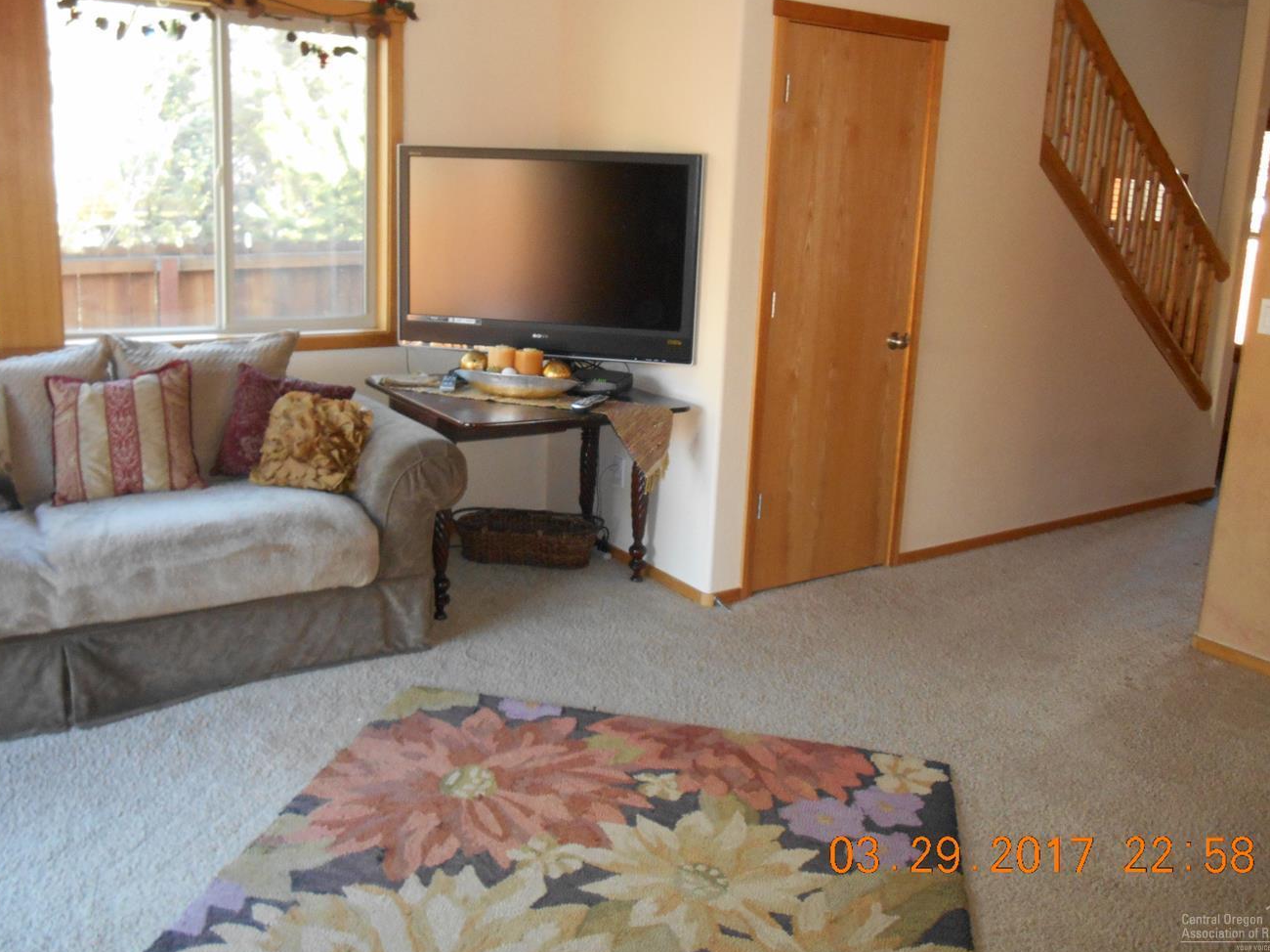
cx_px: 597
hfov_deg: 59.9
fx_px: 1100
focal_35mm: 30
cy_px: 411
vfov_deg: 46.6
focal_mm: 4.7
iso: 280
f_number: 3.4
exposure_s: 1/25
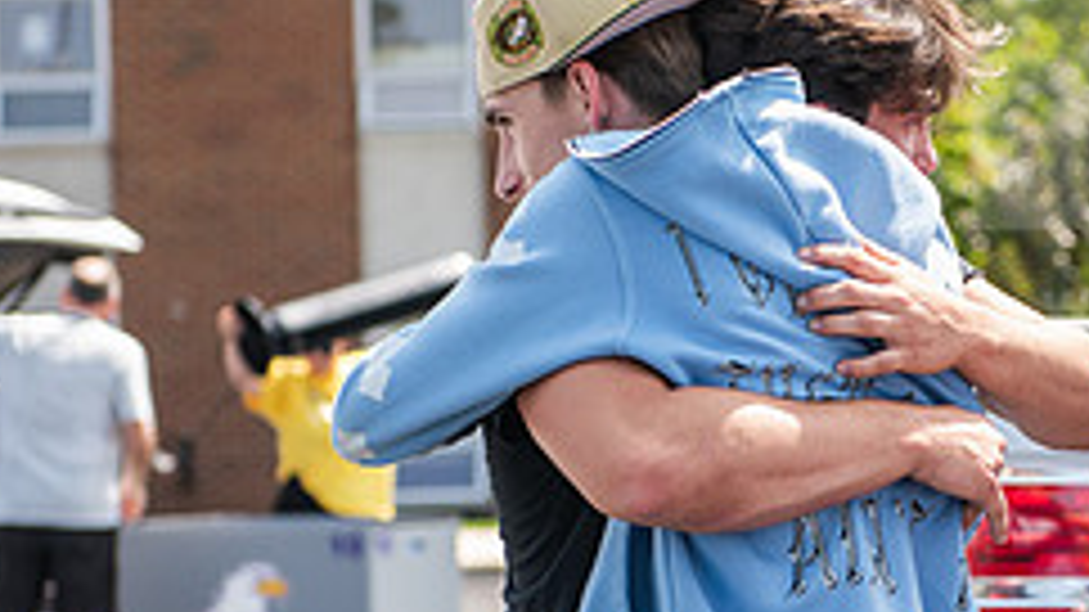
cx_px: 837
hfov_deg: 12.2
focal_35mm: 176
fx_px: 5081
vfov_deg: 6.9
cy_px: 398
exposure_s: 1/400
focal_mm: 70
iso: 100
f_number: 3.5
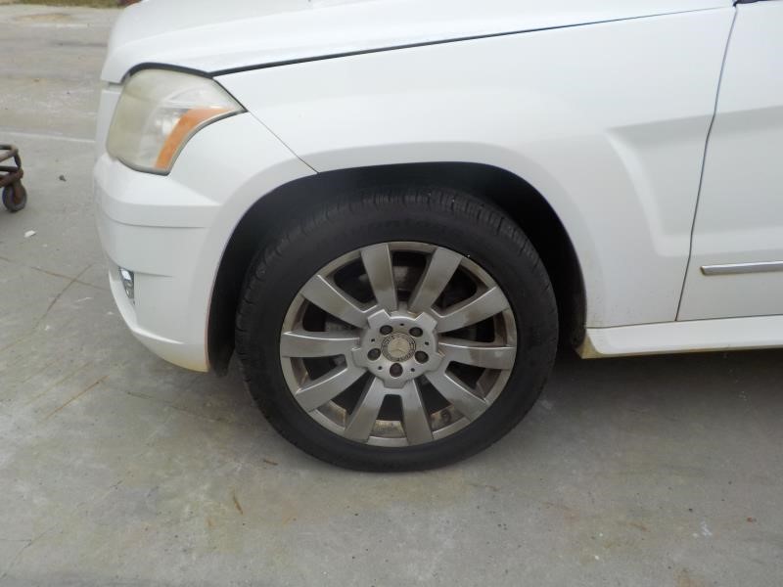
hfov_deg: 60.0
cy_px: 294
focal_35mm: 30
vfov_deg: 46.8
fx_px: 679
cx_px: 392
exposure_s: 1/320
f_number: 3.3
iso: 125
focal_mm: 4.1
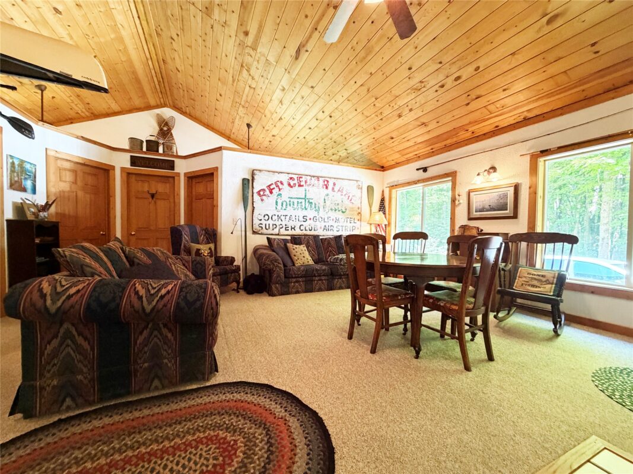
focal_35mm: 14
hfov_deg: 102.1
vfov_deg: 85.7
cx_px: 316
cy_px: 237
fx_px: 256
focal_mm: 2.22
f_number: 2.2
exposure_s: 1/60
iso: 400
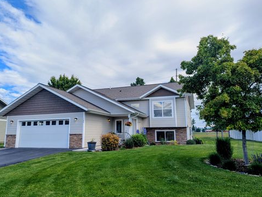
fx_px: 189
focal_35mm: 25
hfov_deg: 69.4
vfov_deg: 54.9
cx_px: 133
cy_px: 98
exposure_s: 1/1529
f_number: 1.85
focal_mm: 6.81
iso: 48
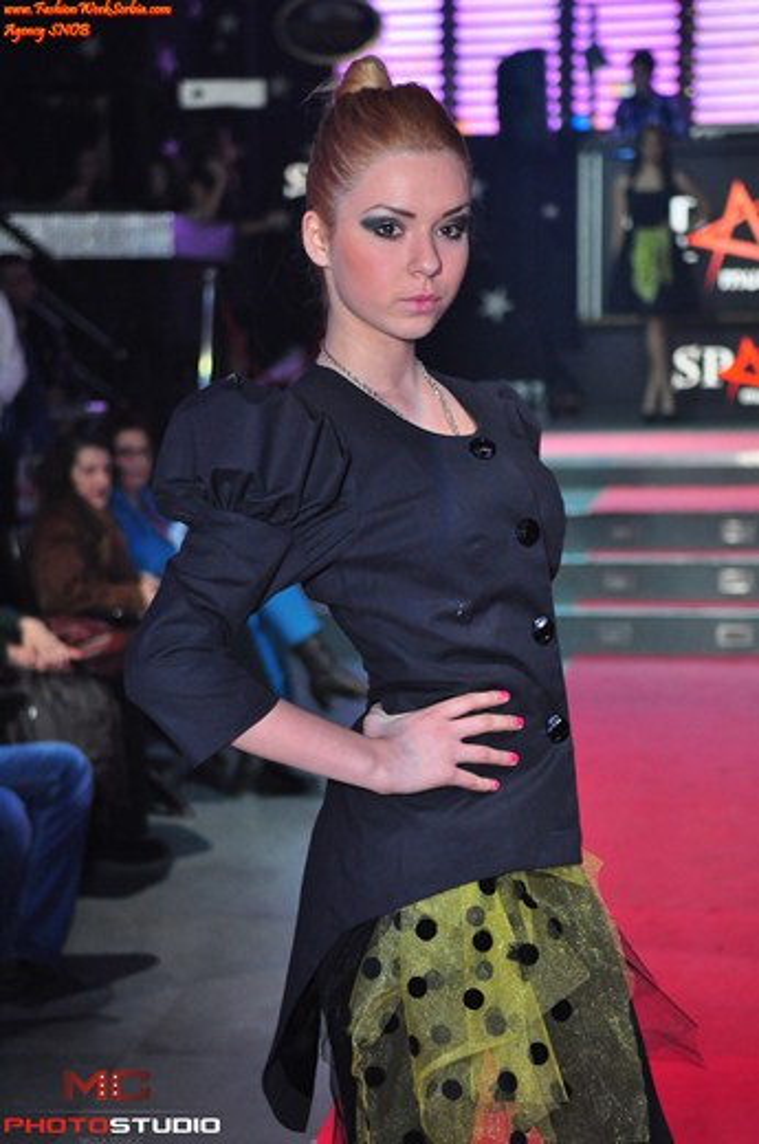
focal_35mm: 72
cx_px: 380
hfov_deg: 18.9
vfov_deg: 28.1
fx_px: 2284
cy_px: 572
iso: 1000
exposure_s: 1/160
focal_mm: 48
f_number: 2.8
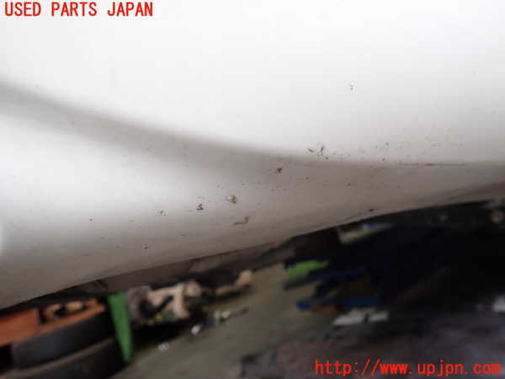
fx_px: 365
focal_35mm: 25
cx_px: 252
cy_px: 190
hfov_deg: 69.4
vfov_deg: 54.9
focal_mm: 4.5
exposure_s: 1/60
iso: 200
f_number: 2
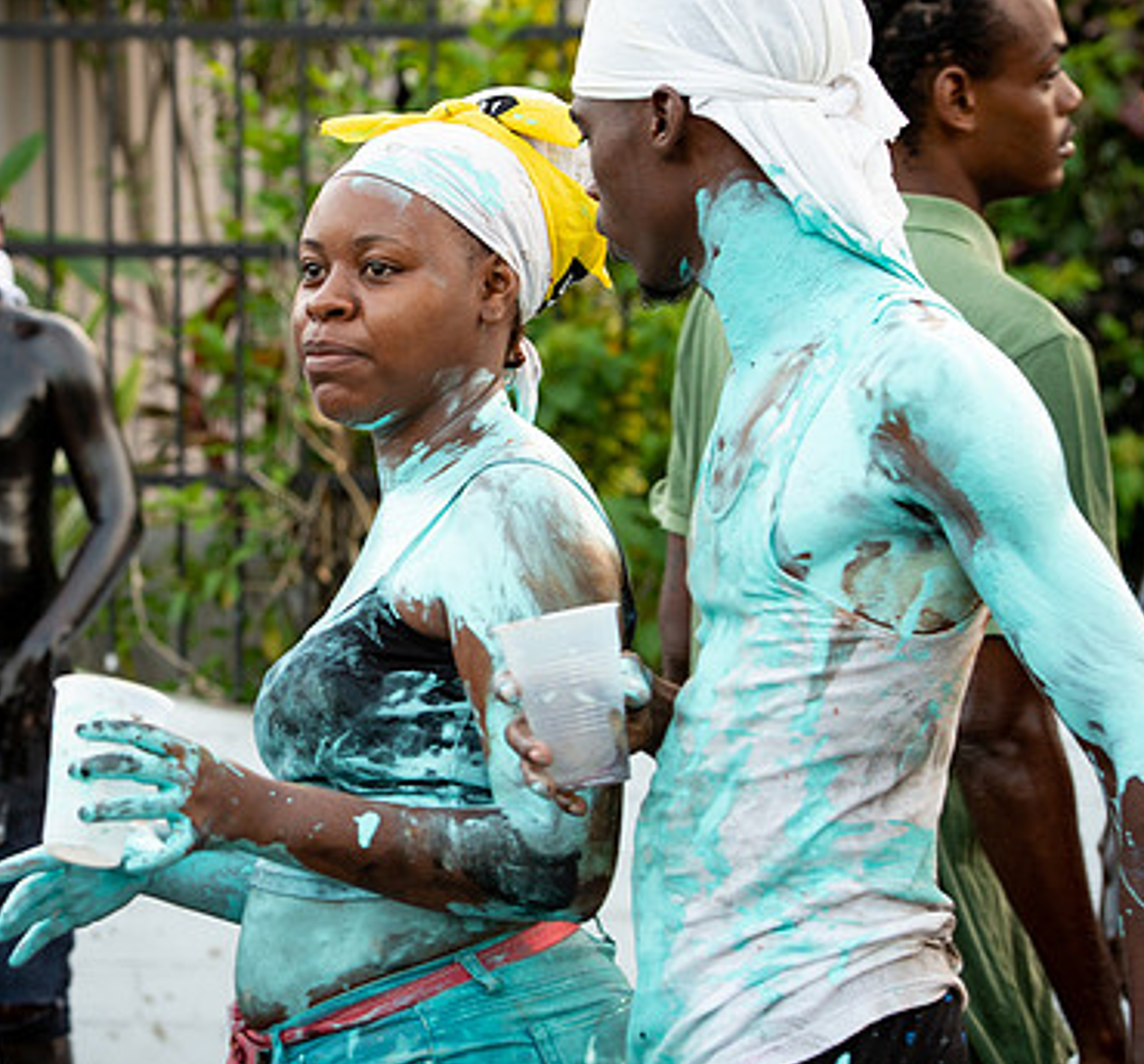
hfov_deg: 12.2
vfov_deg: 11.4
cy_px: 520
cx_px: 201
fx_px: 5343
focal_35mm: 148
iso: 640
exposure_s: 1/200
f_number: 5
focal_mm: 92
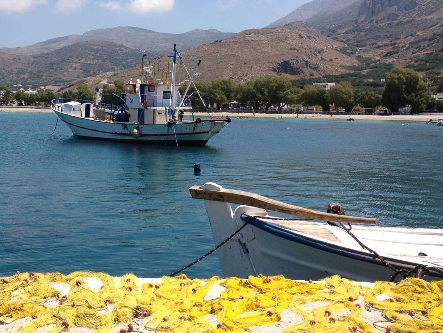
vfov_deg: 27.9
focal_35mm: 52
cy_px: 120
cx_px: 157
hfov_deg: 36.5
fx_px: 666
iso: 50
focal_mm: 4.28
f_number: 2.4
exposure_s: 1/1905
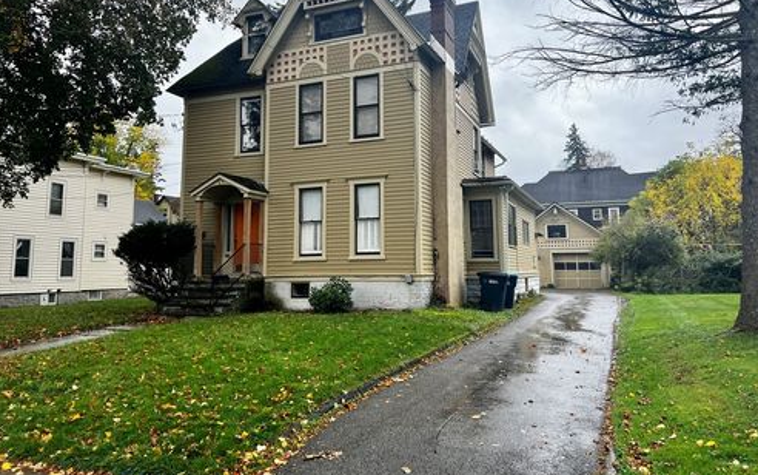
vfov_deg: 44.4
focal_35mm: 28
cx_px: 379
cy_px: 194
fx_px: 579
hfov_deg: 66.4
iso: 50
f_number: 1.5
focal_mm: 5.7
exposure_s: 1/1183
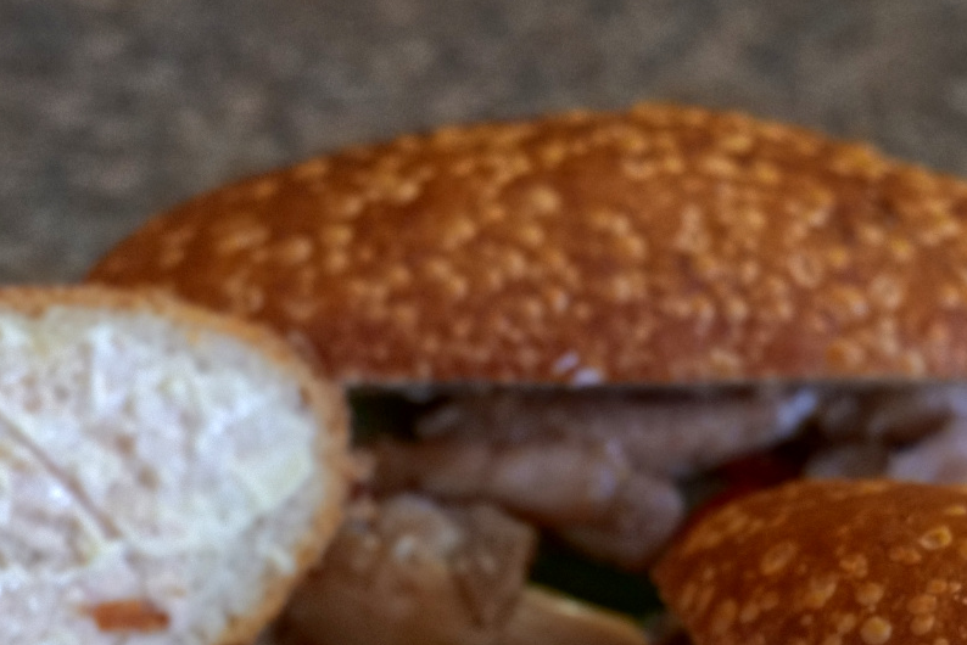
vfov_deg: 9.4
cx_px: 347
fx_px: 3896
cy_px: 647
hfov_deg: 14.1
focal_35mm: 145
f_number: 7.1
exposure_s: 1/60
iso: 4000
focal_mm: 60
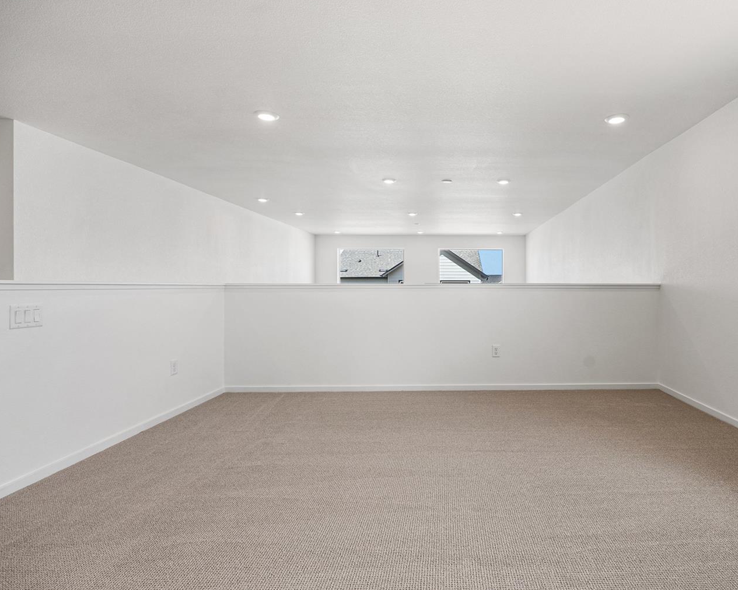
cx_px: 459
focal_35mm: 19
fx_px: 415
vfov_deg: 70.8
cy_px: 285
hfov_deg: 81.8
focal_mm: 16
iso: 200
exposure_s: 1/320
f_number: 8
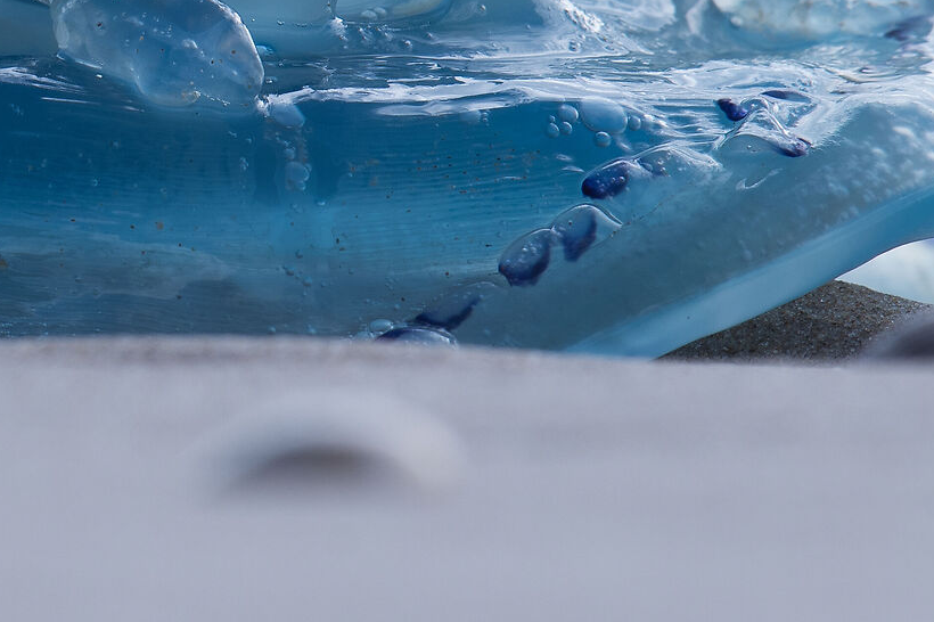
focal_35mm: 2196
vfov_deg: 0.6
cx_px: 148
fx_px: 56948
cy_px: -33
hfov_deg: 0.9
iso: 100
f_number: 8
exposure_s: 1/160
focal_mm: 500
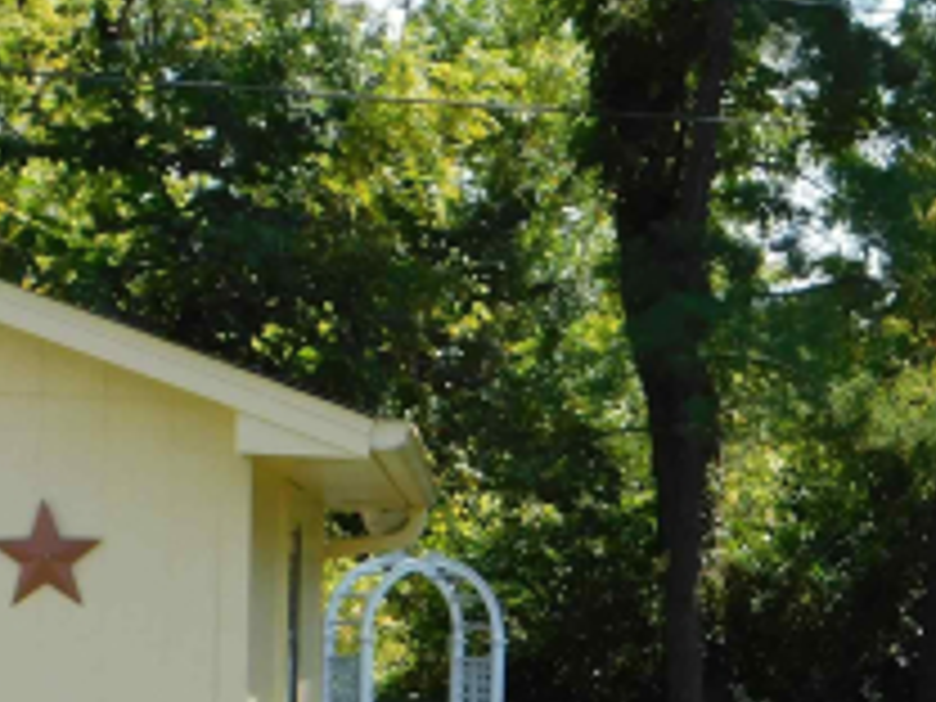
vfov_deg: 11.4
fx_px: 3461
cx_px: 997
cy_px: 783
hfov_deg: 15.1
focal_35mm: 128
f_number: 3.6
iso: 125
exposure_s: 1/400
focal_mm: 7.1
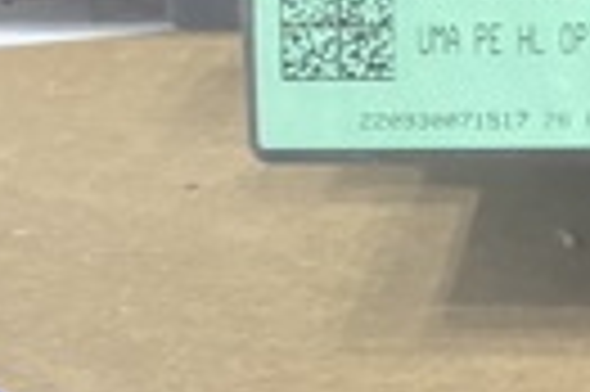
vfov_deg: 9.5
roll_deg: -4.3
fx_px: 2161
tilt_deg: -13.7
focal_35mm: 132
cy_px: -457
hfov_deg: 13.4
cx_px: 1171
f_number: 1.8
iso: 640
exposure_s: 1/25
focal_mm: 4.25
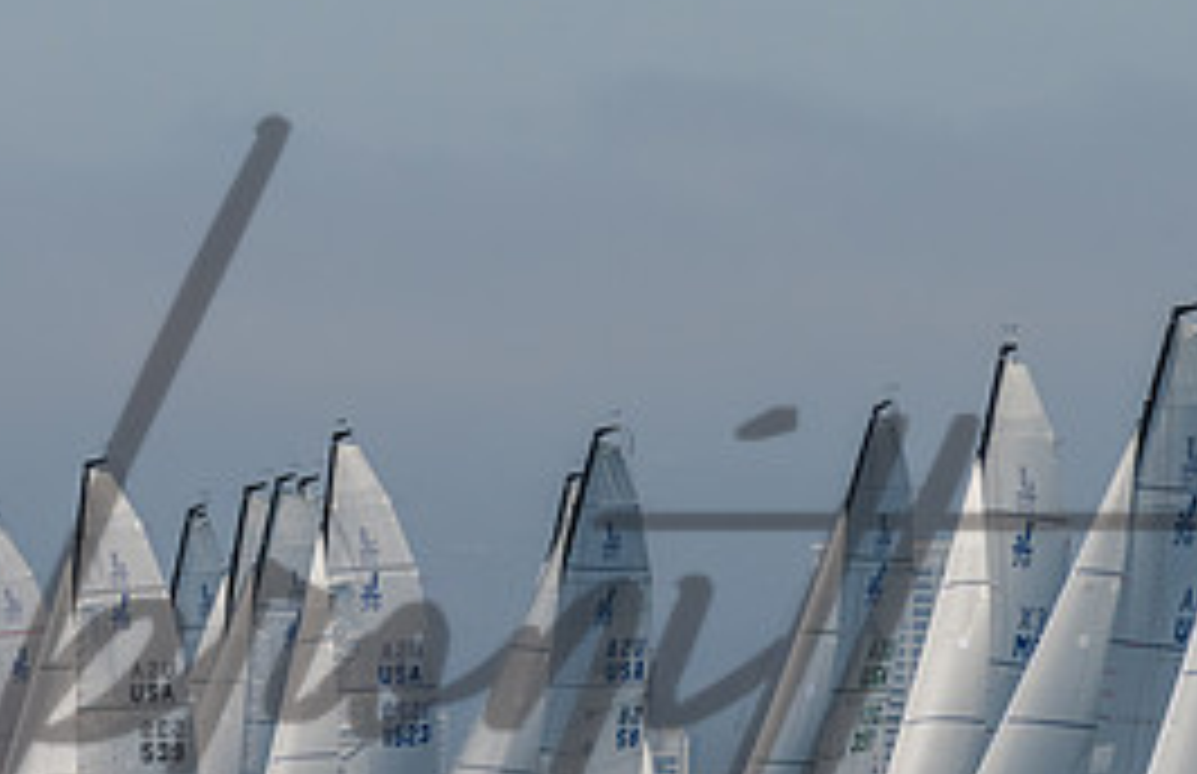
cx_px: 12
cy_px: 561
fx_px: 18086
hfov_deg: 3.8
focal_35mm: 549
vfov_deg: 2.5
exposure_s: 1/1000
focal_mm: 200
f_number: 9
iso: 640
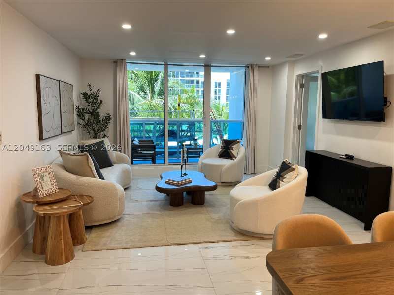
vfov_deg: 53.1
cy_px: 148
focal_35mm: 26
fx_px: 296
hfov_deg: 67.3
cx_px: 197
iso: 80
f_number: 1.6
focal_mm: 5.1
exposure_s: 1/120
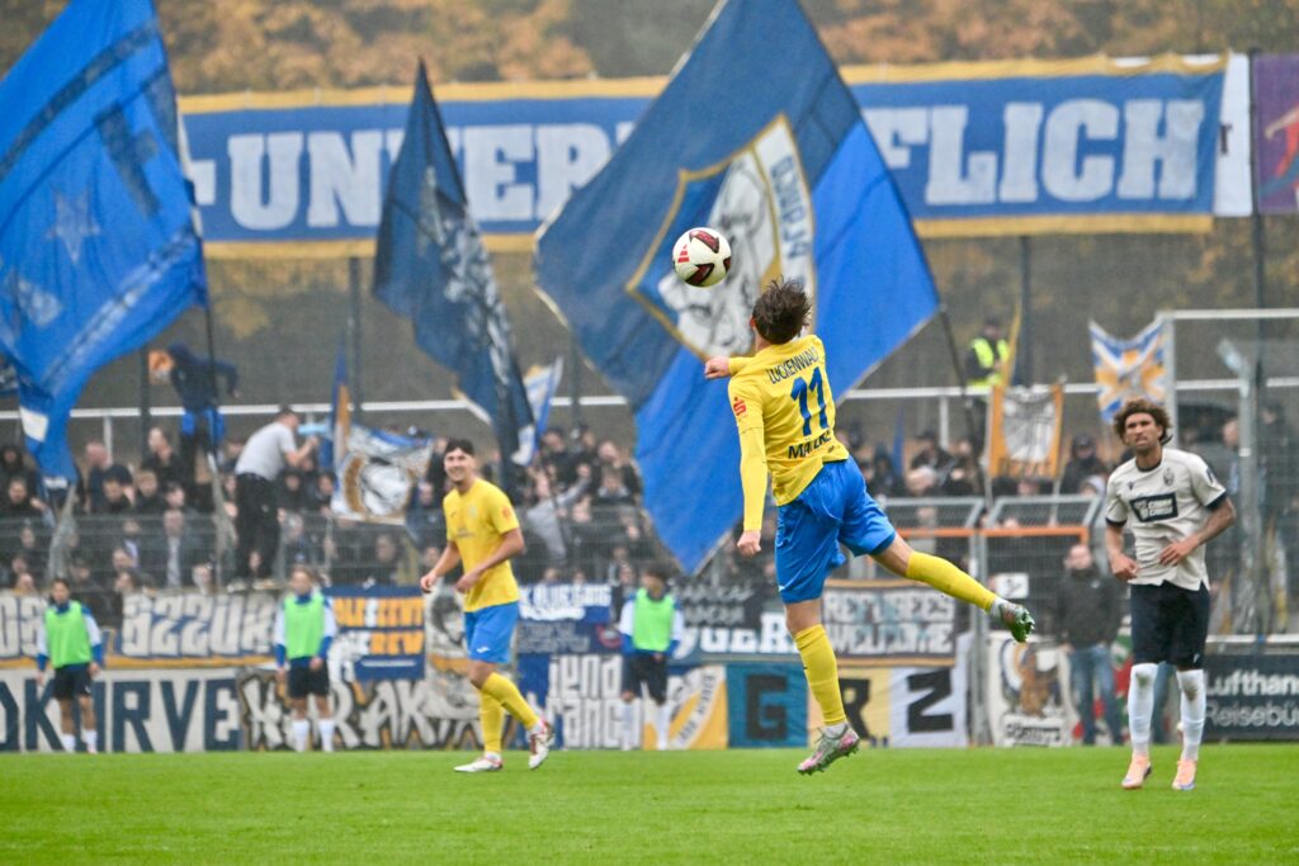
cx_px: 650
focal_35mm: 300
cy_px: 433
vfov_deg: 4.6
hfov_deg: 6.9
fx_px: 10826
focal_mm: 300
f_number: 5.6
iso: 3200
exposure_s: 1/1600
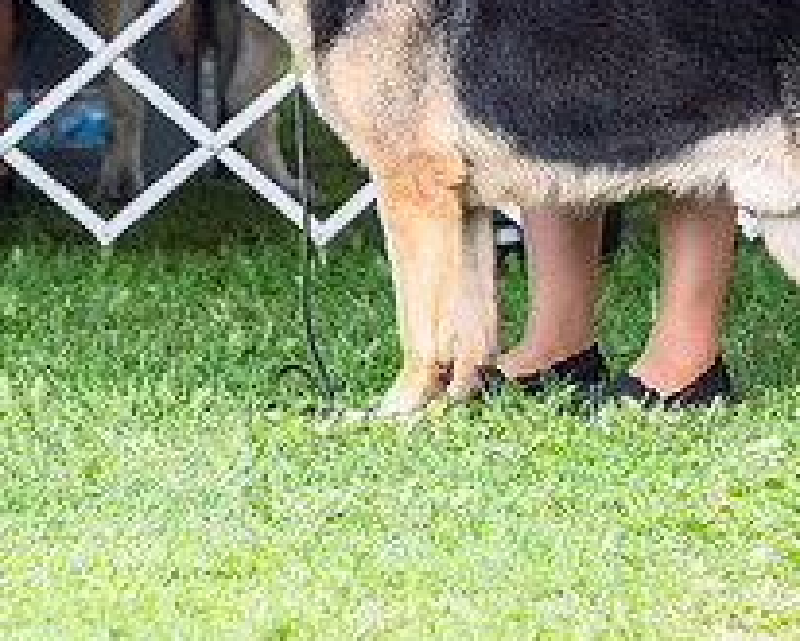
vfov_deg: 3.0
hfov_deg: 3.8
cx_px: 344
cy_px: -210
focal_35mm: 514
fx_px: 12176
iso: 400
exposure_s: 1/640
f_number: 4.5
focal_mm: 167
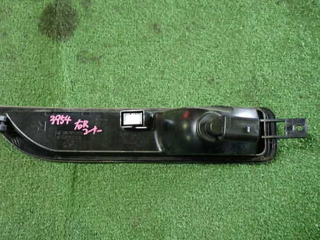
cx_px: 134
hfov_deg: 48.8
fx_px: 351
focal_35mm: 38
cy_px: 132
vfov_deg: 37.7
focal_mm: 5.4
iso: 320
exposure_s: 1/30
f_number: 2.3
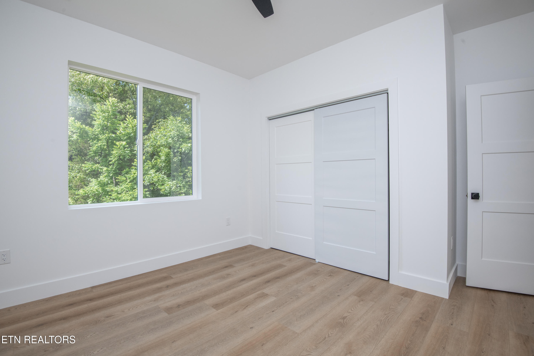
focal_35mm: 16
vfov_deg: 73.7
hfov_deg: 96.7
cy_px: 178
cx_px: 267
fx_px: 237
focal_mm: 16
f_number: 9
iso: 400
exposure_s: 1/250
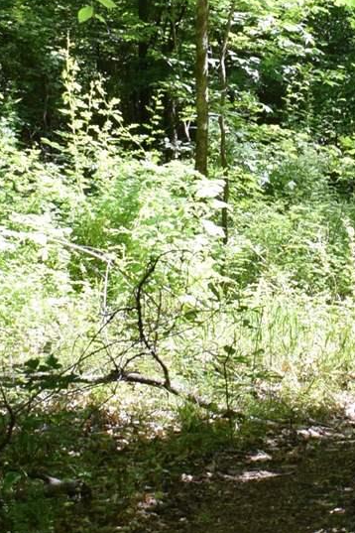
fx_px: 1999
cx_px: 219
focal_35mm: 135
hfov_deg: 10.1
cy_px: 181
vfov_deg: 15.1
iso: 400
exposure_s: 1/160
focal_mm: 21
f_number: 6.3
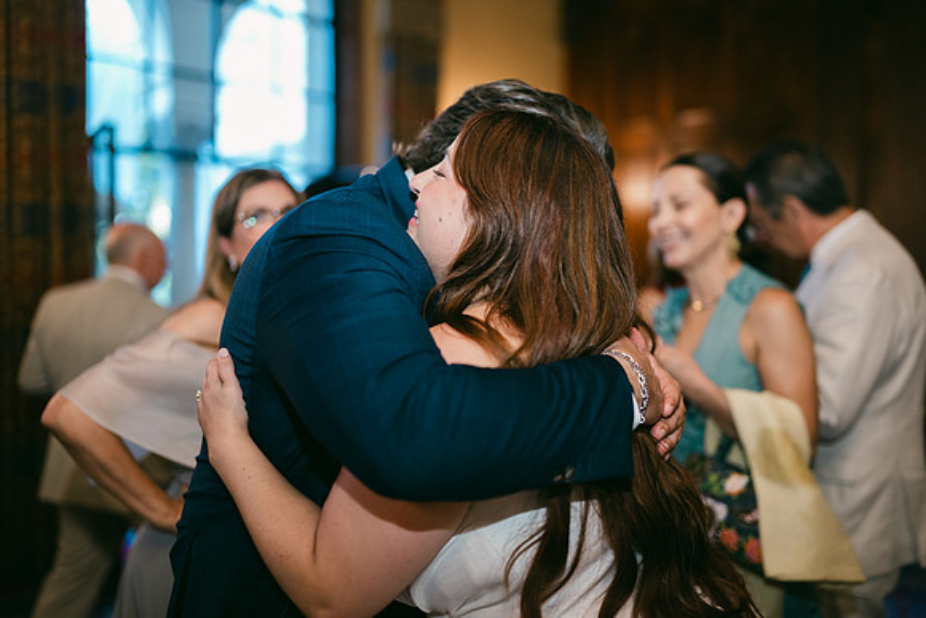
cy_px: 309
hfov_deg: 54.4
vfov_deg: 37.9
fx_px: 900
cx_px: 463
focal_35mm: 35
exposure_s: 1/125
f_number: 1.2
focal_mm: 35
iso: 640
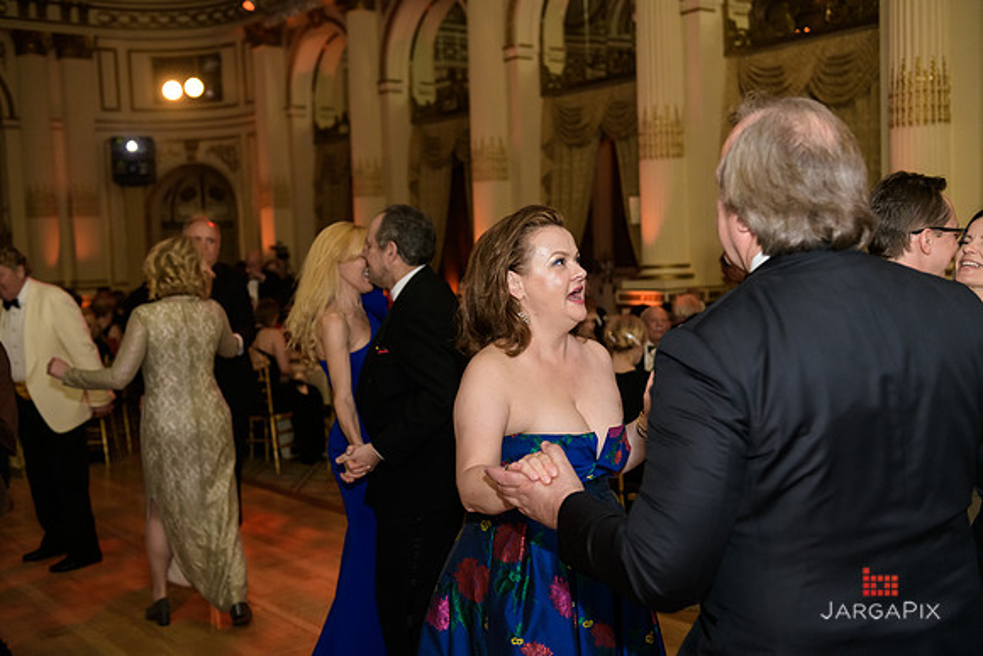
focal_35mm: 40
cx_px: 492
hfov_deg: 48.4
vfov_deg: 33.4
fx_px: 1092
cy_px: 328
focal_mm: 40
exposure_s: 1/100
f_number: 3.2
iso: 1600
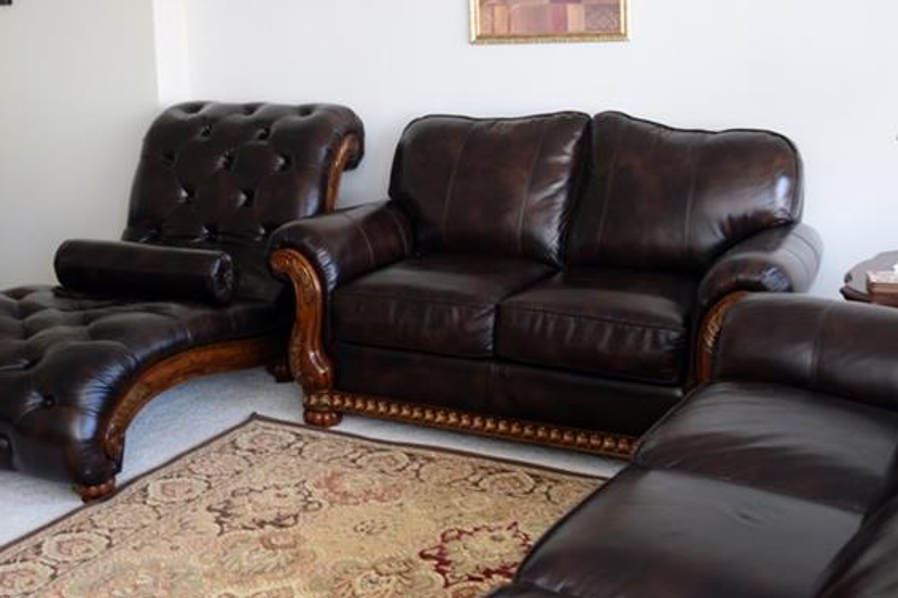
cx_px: 392
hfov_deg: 40.3
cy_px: 234
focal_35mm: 49
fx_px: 1222
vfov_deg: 27.5
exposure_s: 1/20
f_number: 3.5
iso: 400
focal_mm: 18
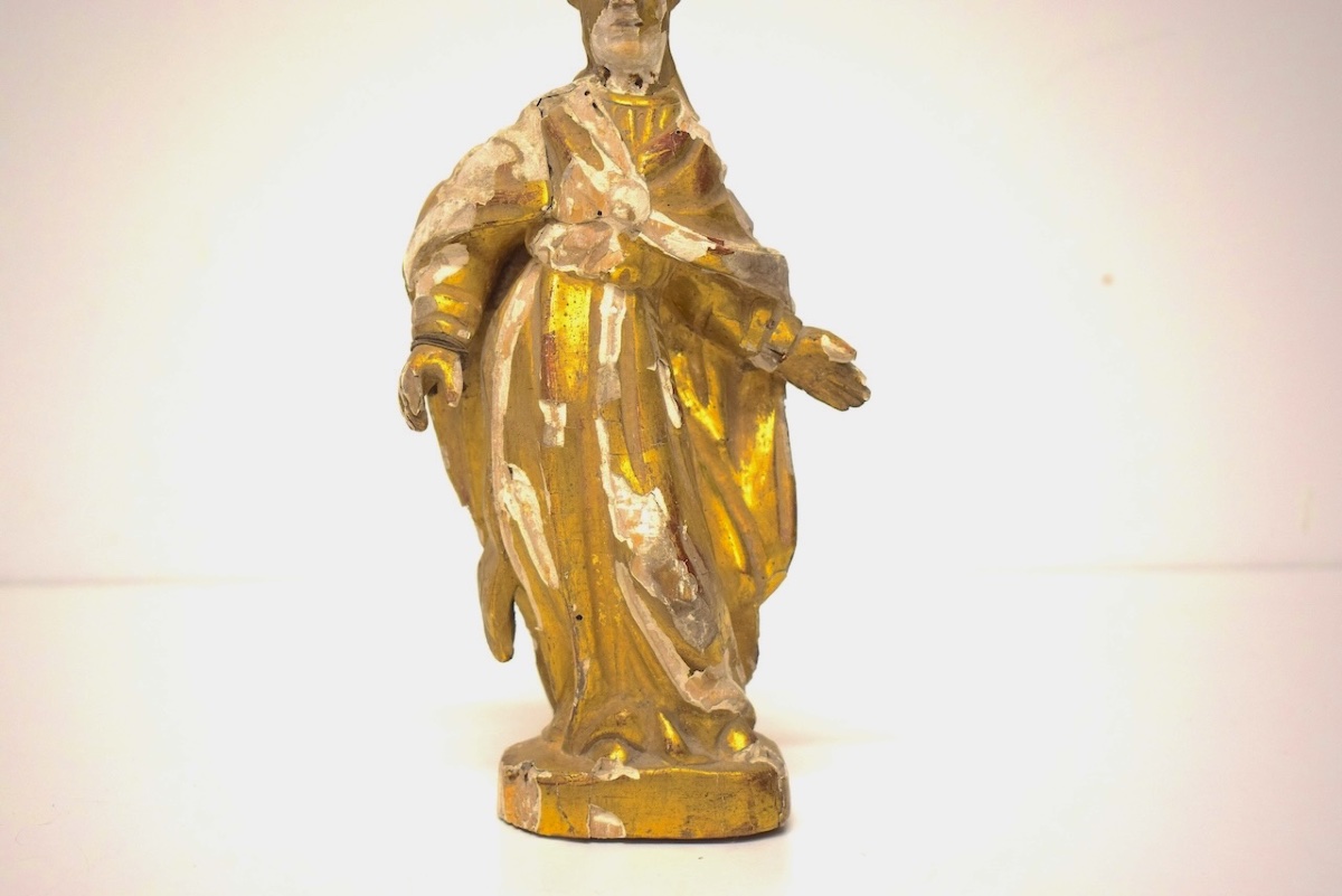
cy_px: 448
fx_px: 2125
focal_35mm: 57
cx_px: 671
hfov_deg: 35.0
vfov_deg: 23.8
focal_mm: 38
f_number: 5
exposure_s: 1/100
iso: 400
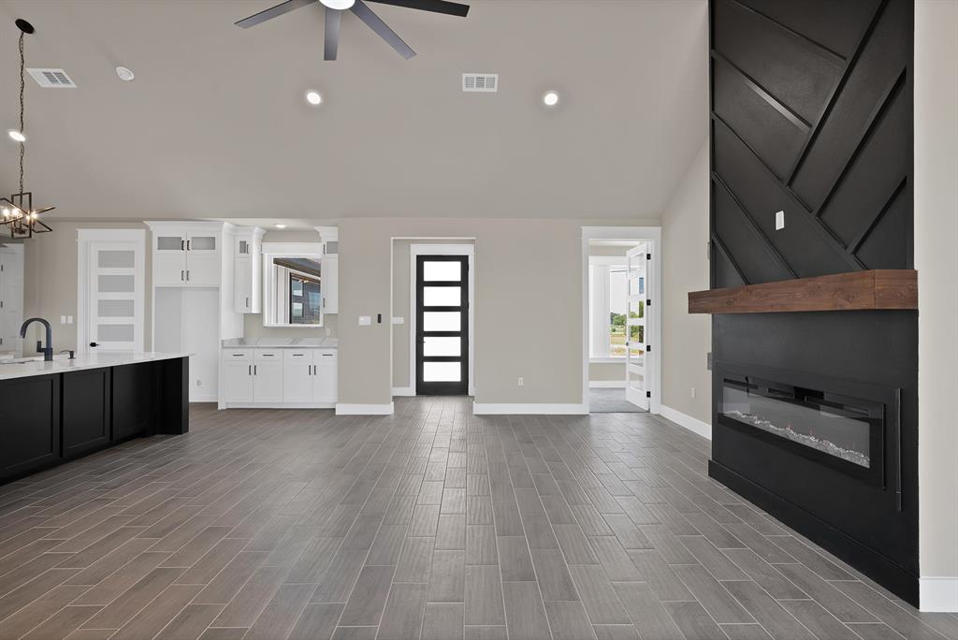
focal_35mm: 17
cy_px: 320
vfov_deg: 70.5
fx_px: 453
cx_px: 479
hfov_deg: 93.2
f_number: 9
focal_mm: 17
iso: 640
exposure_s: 1/10
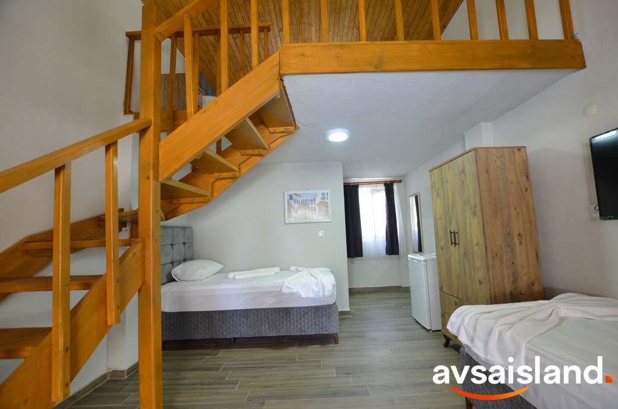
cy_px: 204
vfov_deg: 77.1
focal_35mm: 15
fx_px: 257
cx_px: 309
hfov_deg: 100.5
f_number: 4
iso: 800
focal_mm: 10
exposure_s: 1/60
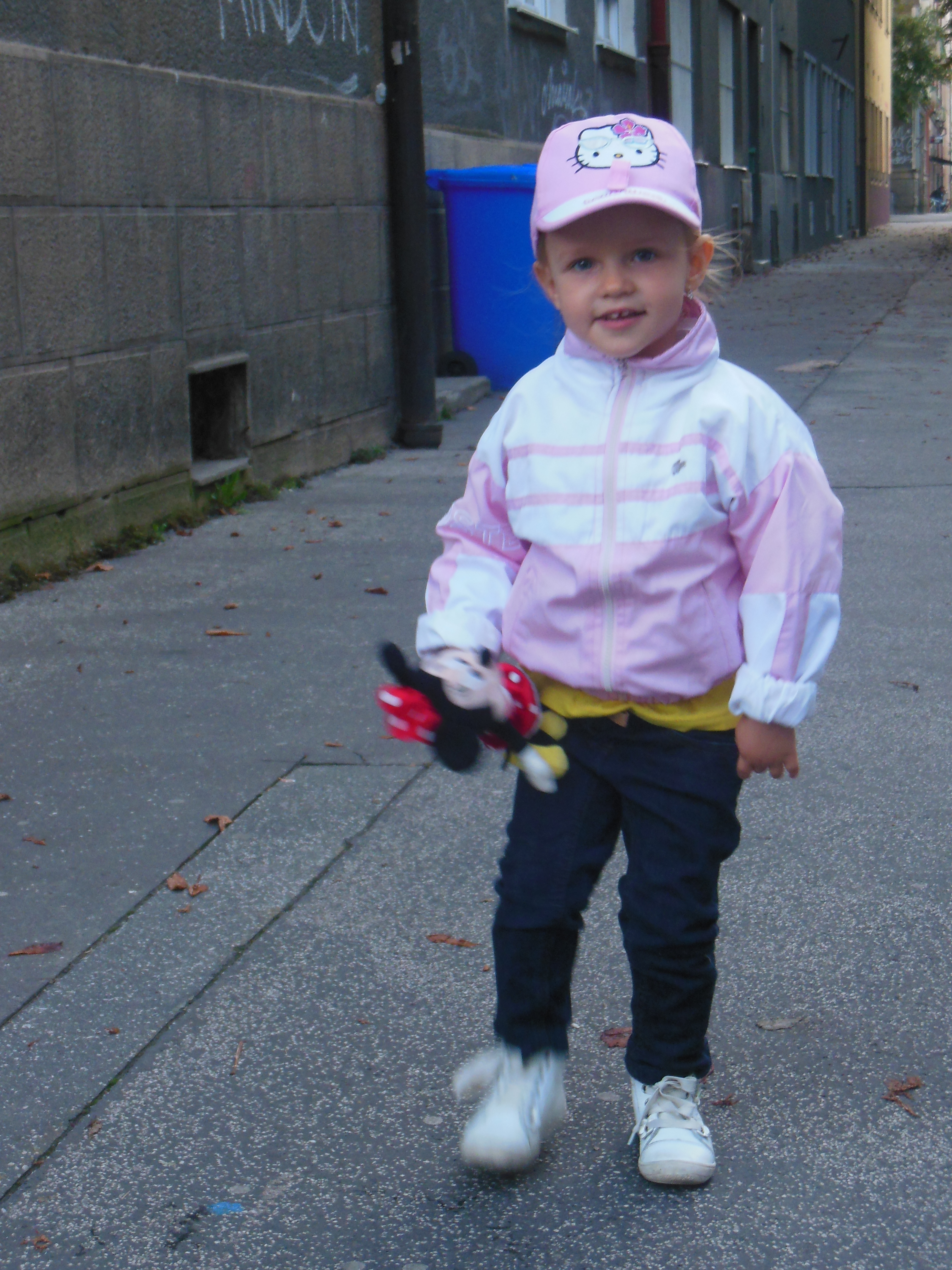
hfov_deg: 22.3
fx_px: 2420
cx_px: 476
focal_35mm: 66
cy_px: 635
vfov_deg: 29.4
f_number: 4.3
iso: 320
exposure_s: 1/30
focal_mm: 11.7
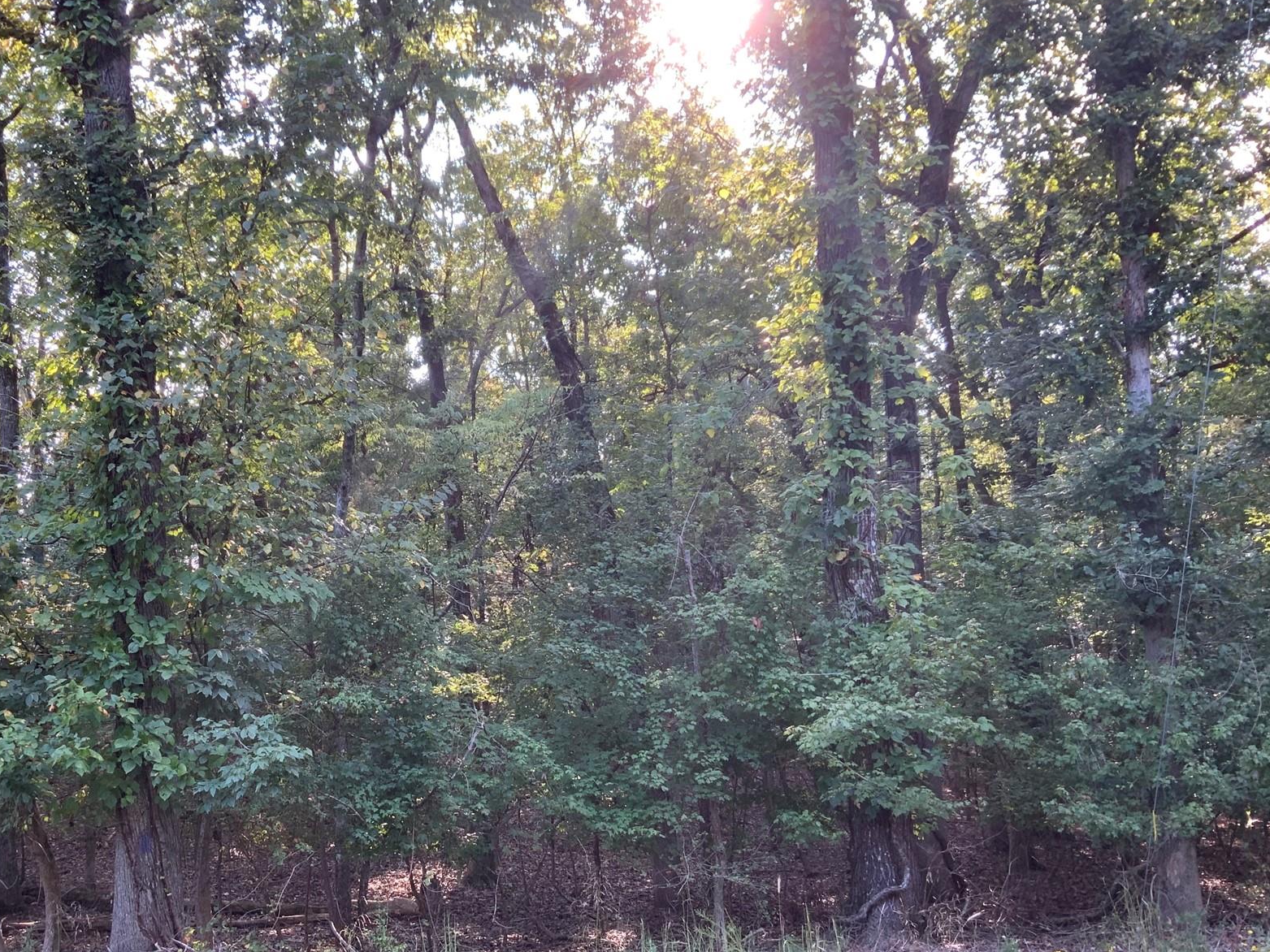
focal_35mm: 38
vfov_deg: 37.5
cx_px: 503
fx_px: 1394
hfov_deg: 48.7
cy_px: 602
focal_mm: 3
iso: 40
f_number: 1.8
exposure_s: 1/120
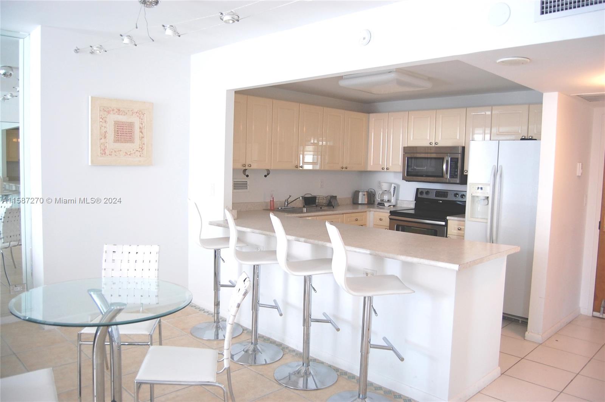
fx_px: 453
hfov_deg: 67.4
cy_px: 201
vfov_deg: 47.8
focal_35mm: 27
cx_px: 302
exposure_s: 1/60
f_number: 4
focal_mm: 18
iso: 400
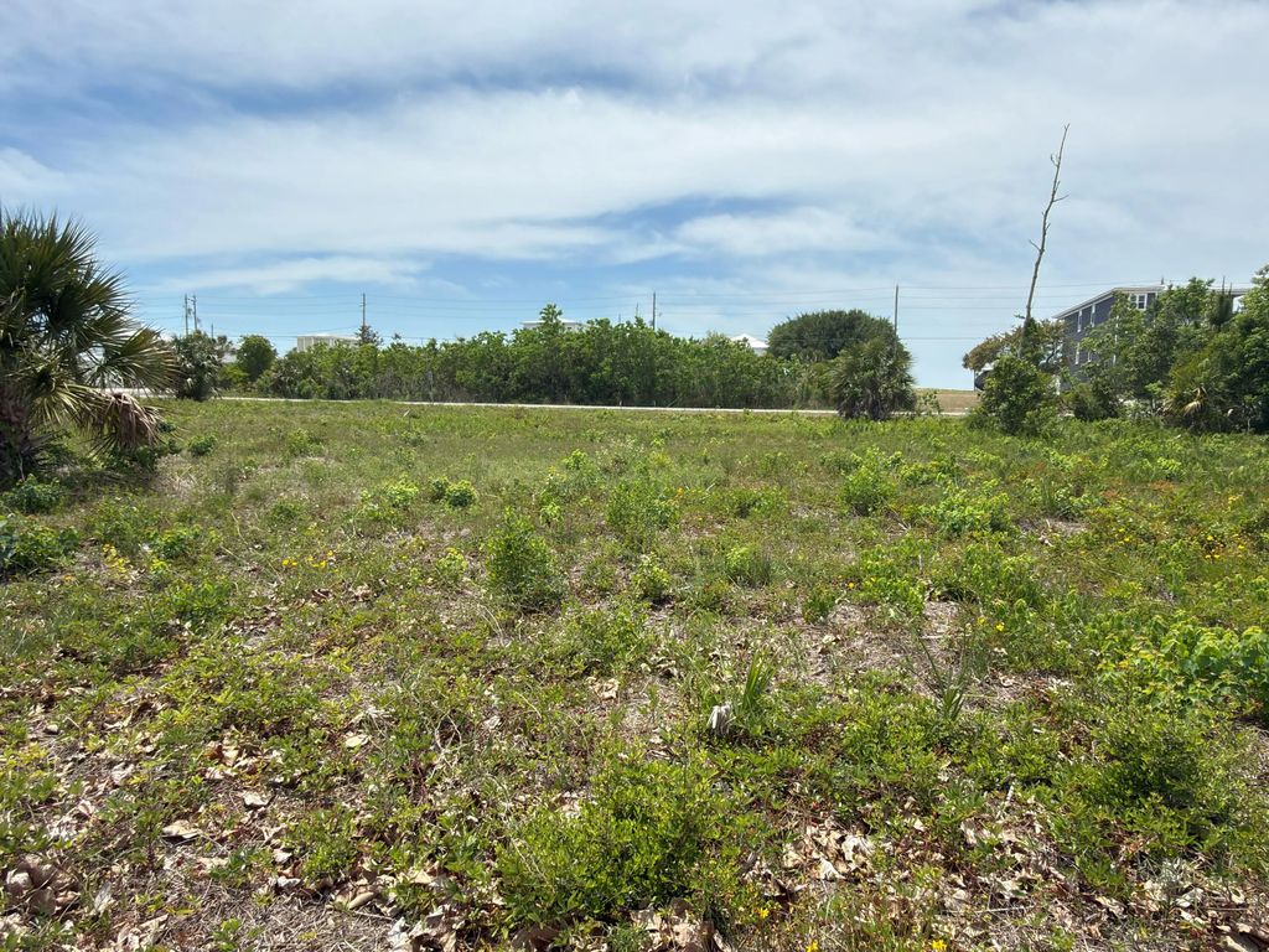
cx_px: 634
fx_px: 807
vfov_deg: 61.1
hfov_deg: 76.4
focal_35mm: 22
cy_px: 476
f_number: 2.2
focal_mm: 2.22
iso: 16
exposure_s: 1/1170
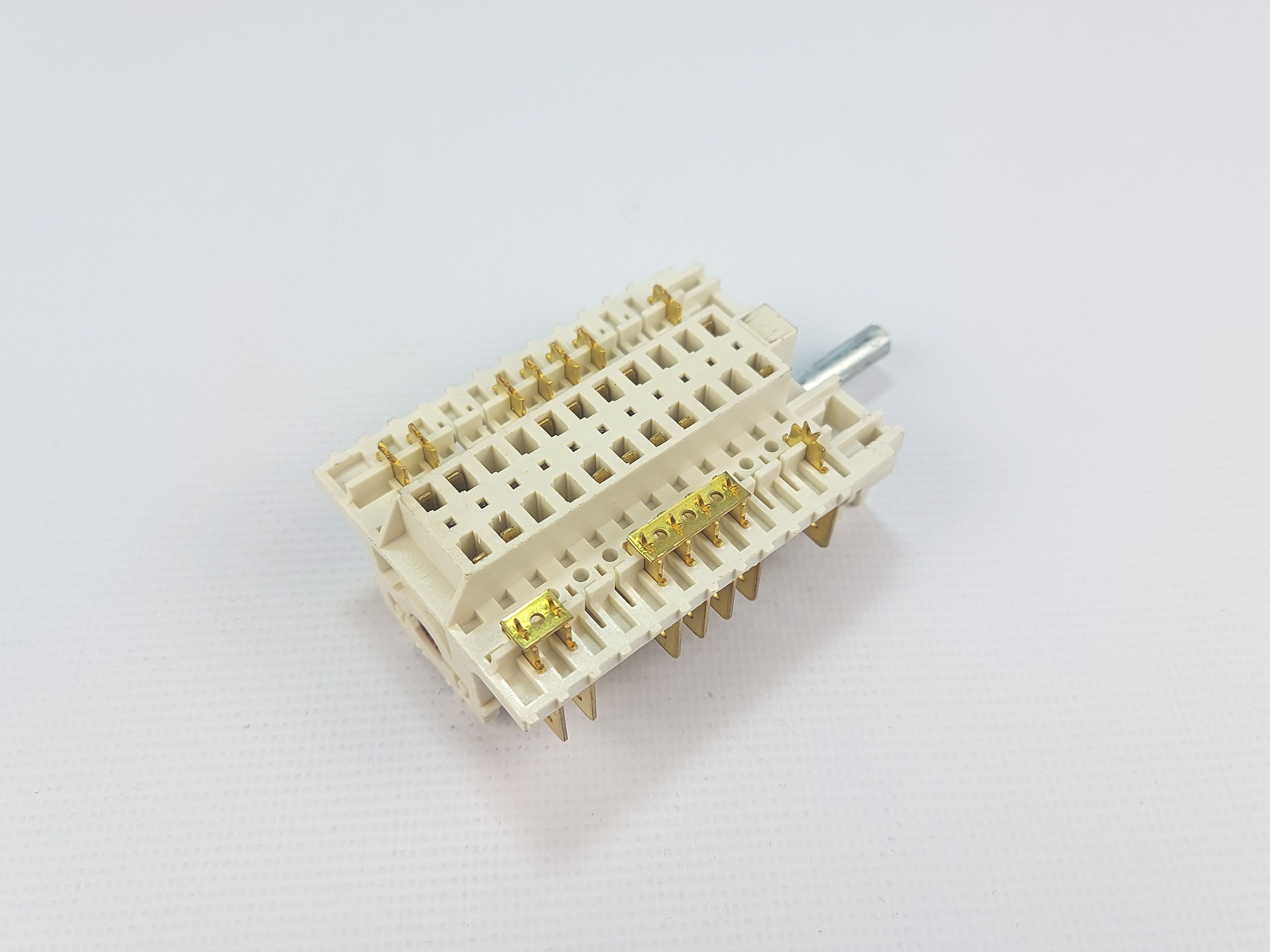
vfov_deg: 56.8
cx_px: 635
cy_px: 476
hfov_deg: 71.6
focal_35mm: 24
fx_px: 881
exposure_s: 1/325
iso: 32
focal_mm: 5.23
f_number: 1.8
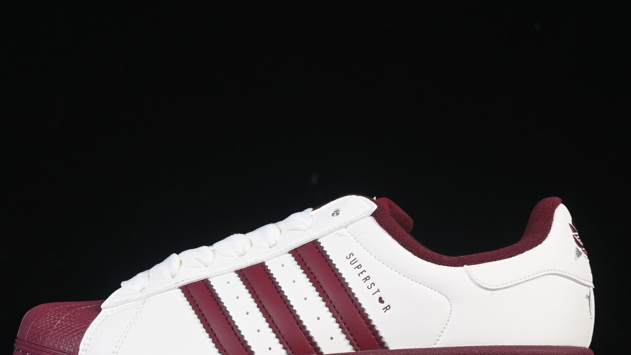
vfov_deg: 10.9
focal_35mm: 111
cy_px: 232
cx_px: 308
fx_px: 1857
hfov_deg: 19.3
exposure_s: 1/80
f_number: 8
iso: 160
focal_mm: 50
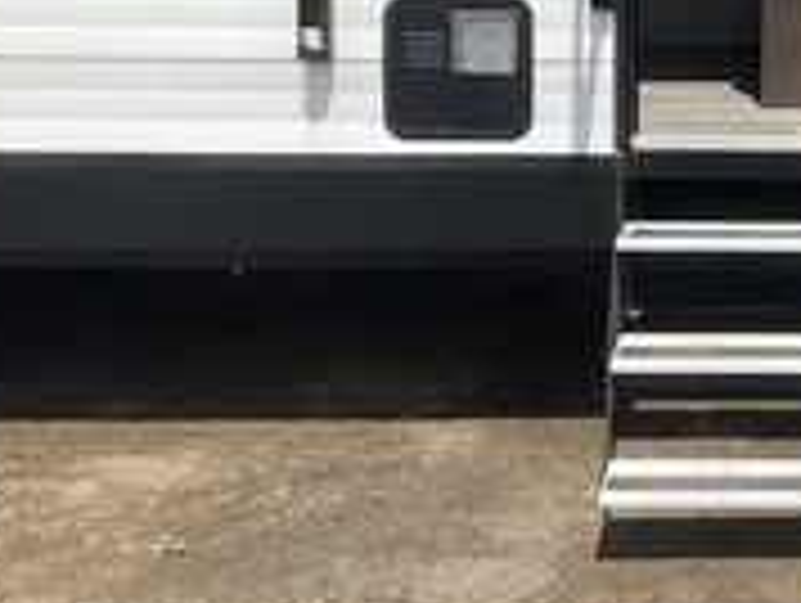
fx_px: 1506
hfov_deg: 27.7
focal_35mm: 65
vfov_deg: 21.7
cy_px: -22
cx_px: 832
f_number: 1.8
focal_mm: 3
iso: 25
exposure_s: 1/2058
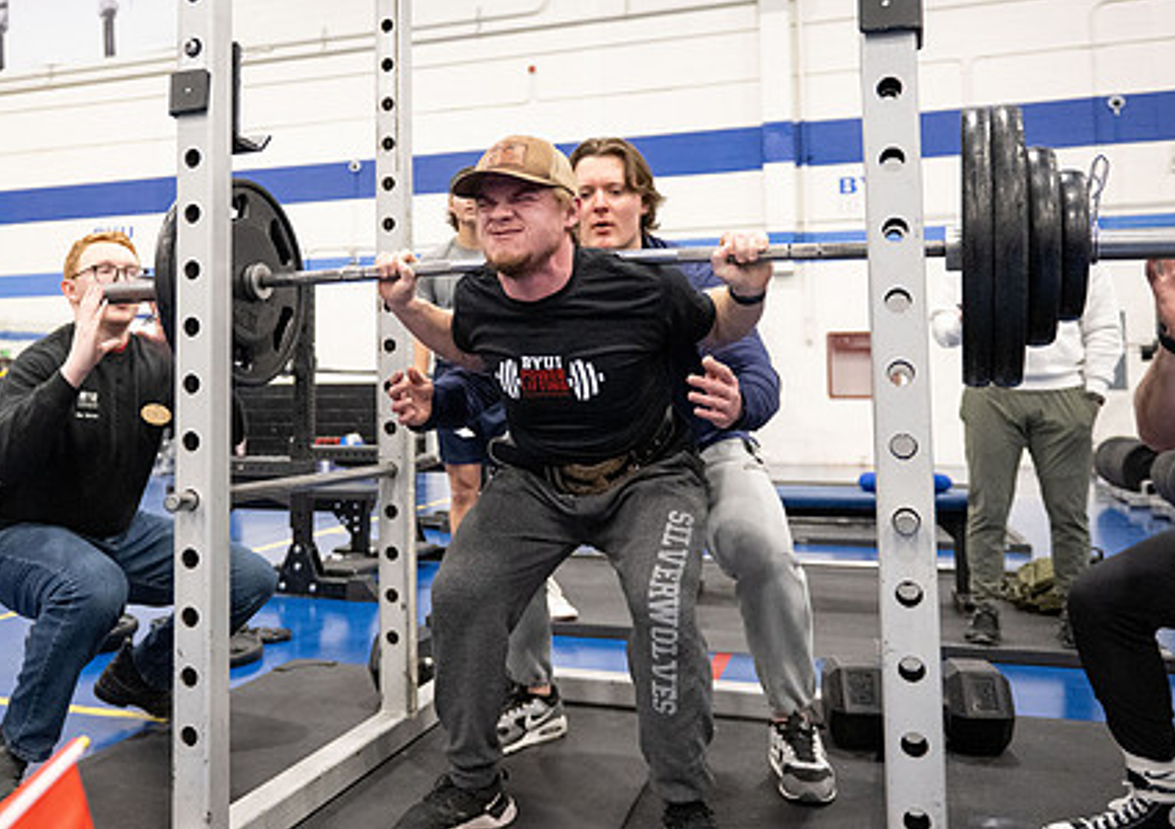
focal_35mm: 34
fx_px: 1130
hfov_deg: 54.4
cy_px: 311
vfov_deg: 40.0
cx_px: 454
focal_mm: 24
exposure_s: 1/200
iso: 6400
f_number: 2.8
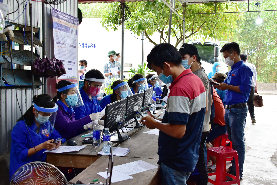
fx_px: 346
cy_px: 92
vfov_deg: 29.9
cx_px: 138
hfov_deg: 43.6
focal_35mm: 45
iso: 640
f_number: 4.2
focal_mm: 30
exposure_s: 1/60
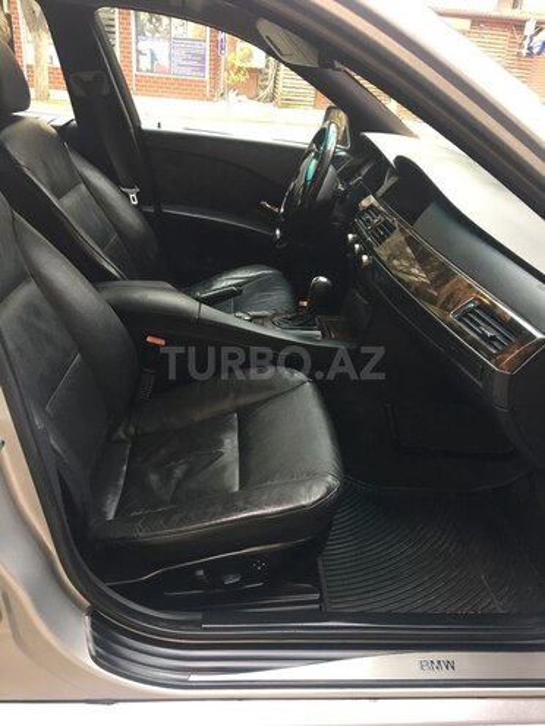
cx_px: 272
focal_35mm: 29
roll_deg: -5.2
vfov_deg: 61.7
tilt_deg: -27.2
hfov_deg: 48.2
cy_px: 363
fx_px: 609
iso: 80
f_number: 2.2
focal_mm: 4.15
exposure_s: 1/33
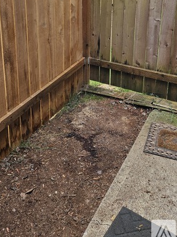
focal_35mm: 40
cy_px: 39
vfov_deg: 44.0
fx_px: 273
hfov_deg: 35.9
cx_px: 97
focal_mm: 5.4
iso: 80
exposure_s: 1/207
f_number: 1.8
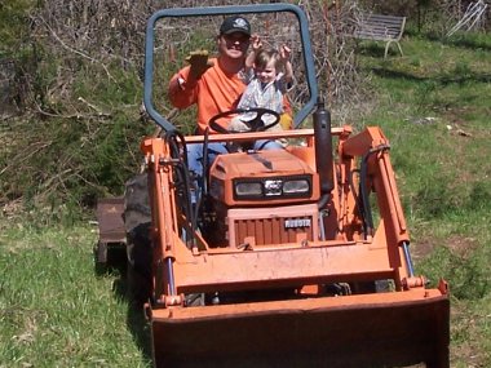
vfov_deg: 37.7
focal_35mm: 38
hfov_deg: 49.0
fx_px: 539
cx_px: 246
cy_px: 184
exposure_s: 1/350
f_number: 5.6
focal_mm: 6.3
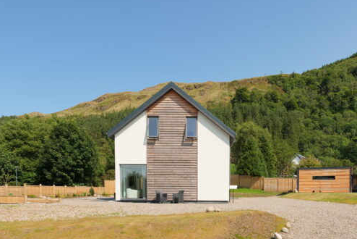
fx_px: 288
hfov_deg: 63.1
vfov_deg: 41.9
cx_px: 212
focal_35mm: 29
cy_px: 209
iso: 100
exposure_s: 1/400
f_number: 5
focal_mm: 14
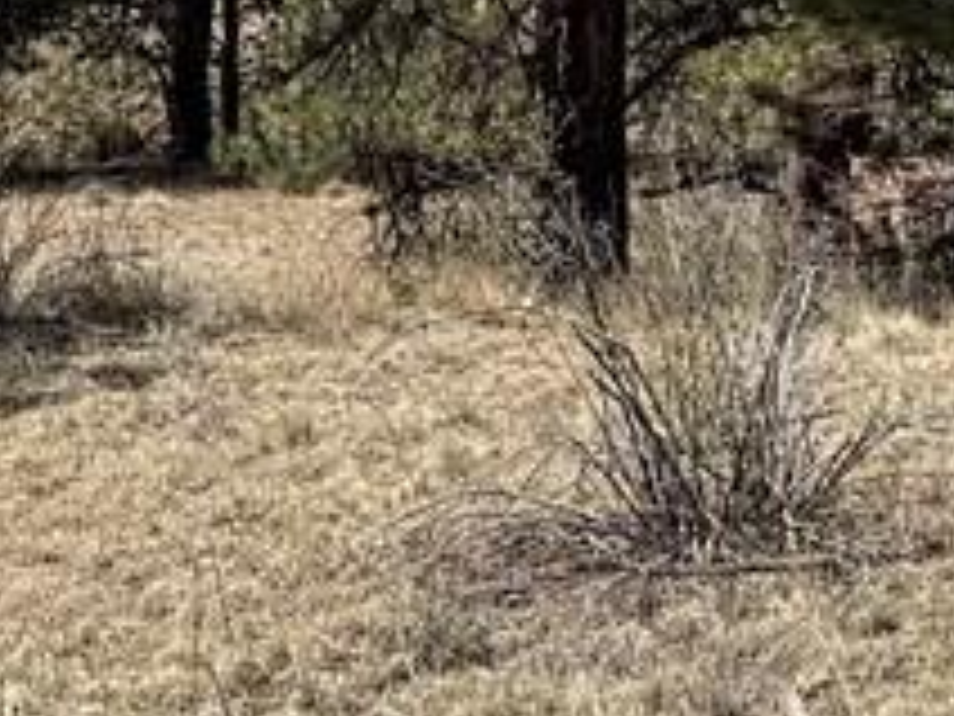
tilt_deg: +3.0
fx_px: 4988
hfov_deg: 10.9
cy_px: -784
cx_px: 68
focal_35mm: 181
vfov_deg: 7.8
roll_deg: -2.0
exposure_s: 1/3145
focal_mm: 6.76
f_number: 1.78
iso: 80
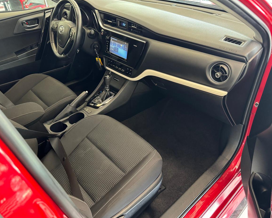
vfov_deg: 54.9
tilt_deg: -36.3
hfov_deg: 66.0
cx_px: 139
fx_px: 209
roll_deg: +1.2
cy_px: 112
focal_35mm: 26
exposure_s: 1/60
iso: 500
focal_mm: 6.76
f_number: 1.78
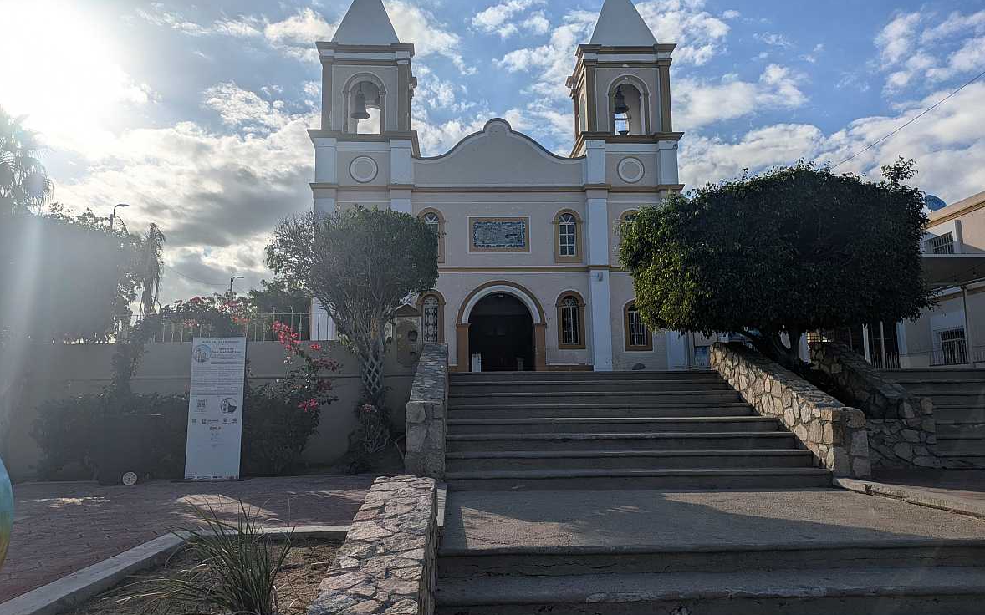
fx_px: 725
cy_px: 280
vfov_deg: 46.0
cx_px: 498
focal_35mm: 27
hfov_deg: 68.4
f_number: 1.89
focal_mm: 5.43
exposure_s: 1/14286
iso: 74
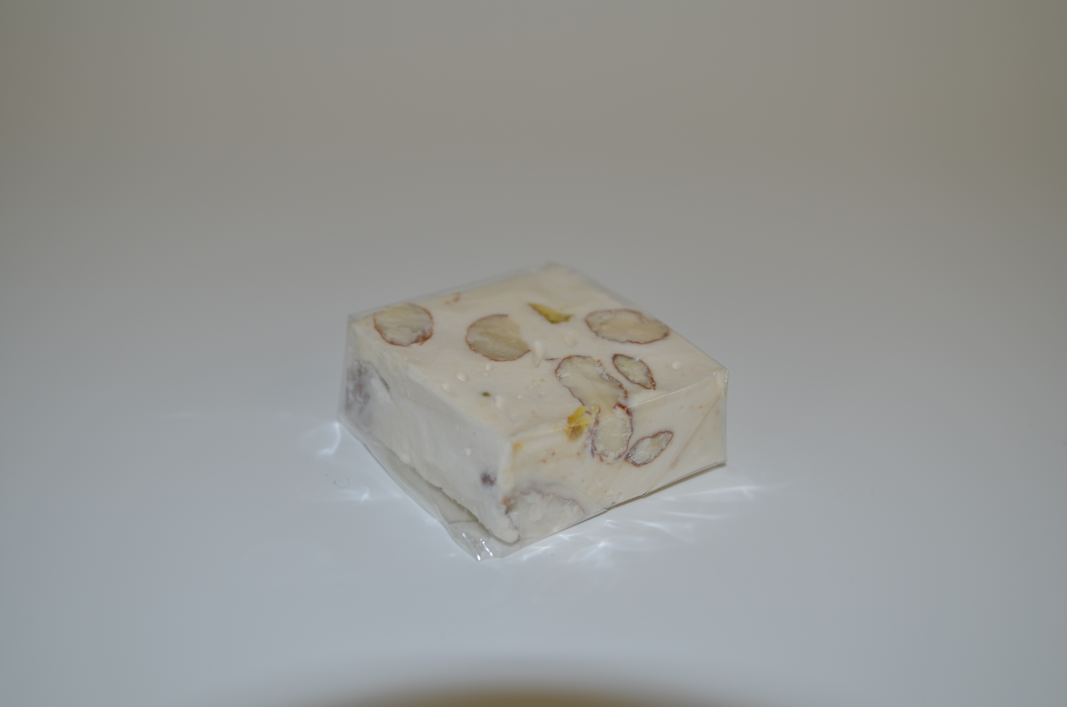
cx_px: 534
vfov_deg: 31.8
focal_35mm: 42
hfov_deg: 46.5
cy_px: 354
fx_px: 1242
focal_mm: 28
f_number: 4.5
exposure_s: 1/60
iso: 100
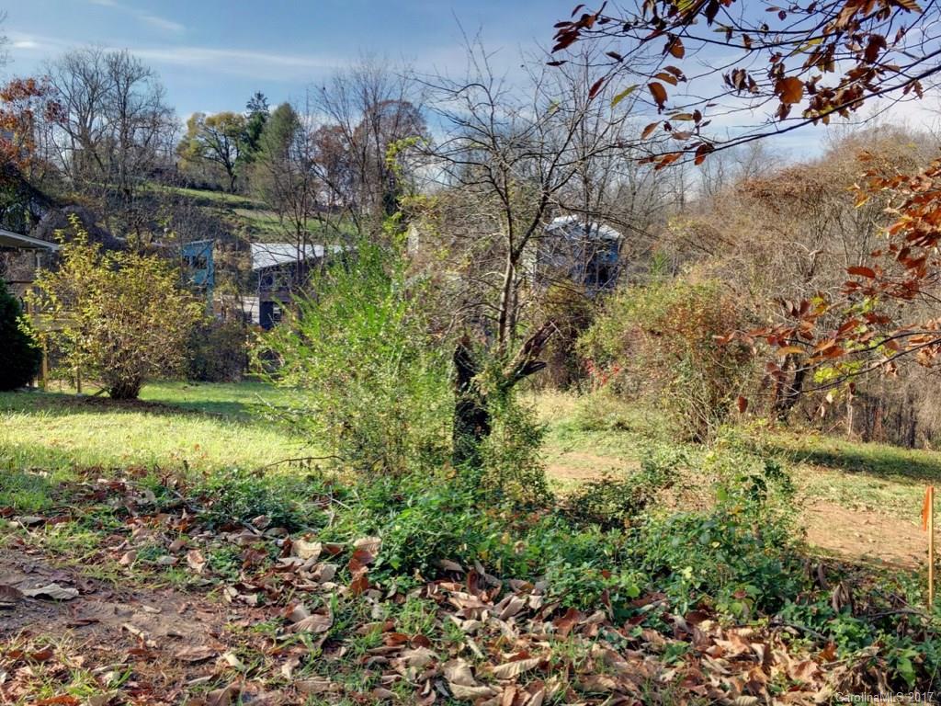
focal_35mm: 29
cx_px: 470
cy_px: 353
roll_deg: -0.1
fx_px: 788
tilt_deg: -6.0
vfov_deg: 48.2
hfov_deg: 61.7
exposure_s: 1/503
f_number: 2.2
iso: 25
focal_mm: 4.15
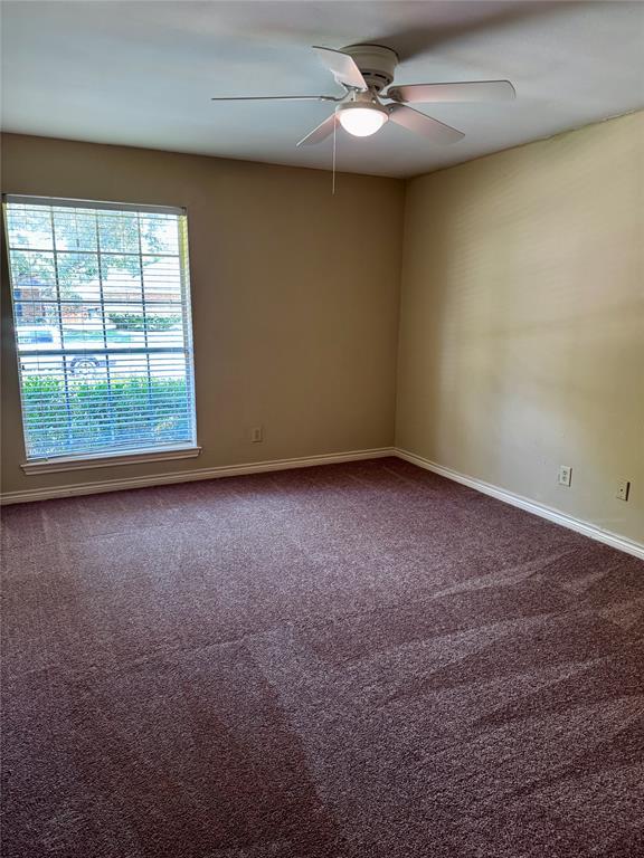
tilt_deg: -12.2
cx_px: 322
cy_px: 429
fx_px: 595
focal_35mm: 24
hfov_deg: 56.8
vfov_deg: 71.6
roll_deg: -1.1
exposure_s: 1/60
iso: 200
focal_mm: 6.76
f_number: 1.78
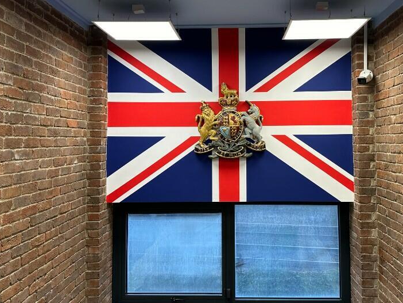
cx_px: 230
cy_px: 120
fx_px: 408
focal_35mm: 35
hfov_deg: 52.4
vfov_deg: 40.5
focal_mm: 6.86
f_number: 1.78
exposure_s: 1/100
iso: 125
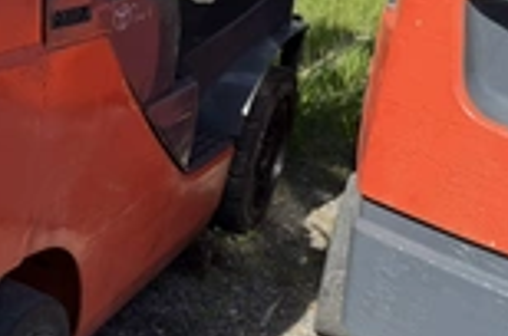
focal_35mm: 65
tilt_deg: -19.4
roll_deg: -1.8
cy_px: 132
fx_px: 915
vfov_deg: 20.8
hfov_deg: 28.8
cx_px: -13
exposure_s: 1/2370
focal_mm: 6.76
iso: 80
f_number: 1.78
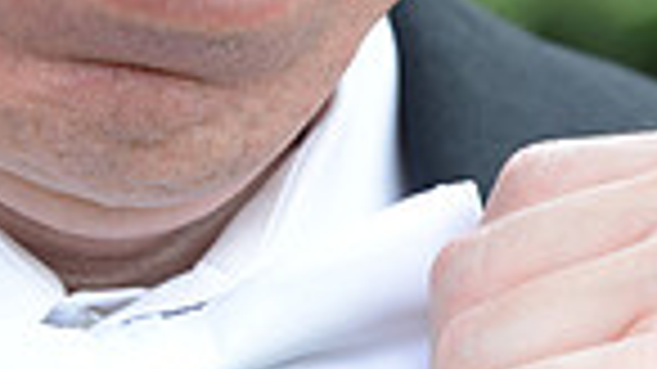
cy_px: 74
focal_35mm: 333
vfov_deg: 3.6
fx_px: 5799
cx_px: 356
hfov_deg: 6.5
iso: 100
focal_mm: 80
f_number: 5
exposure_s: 1/125
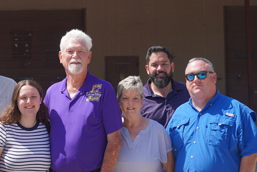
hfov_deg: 21.4
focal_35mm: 94
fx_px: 671
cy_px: 42
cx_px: 47
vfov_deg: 14.5
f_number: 4.5
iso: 100
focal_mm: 43
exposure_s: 1/500
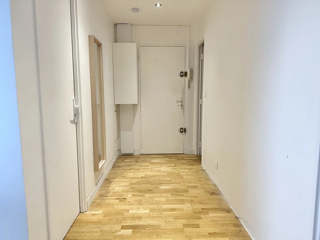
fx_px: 222
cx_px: 160
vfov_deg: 56.8
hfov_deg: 71.6
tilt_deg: -6.4
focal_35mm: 24
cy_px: 120
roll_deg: +0.0
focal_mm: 6.86
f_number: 1.78
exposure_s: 1/82
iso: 250
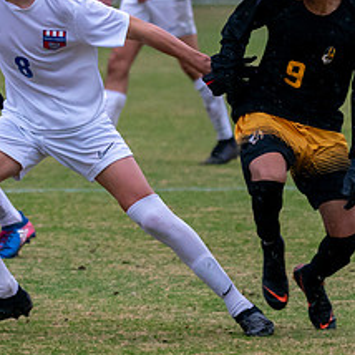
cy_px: 89
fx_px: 9154
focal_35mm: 789
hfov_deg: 2.2
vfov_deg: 2.2
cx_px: -44
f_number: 5.6
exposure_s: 1/1000
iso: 2500
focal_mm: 241
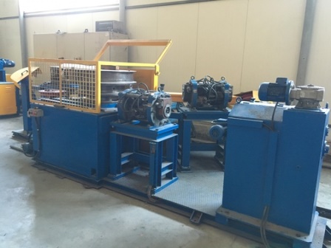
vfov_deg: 48.2
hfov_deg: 61.7
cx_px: 166
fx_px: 277
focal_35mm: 29
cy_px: 124
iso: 250
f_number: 2.2
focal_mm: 4.15
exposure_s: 1/17
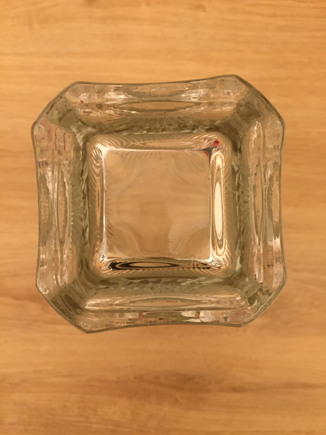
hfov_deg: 48.2
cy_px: 218
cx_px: 163
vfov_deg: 61.7
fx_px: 364
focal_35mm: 29
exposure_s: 1/20
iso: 250
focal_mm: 4.15
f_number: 2.2
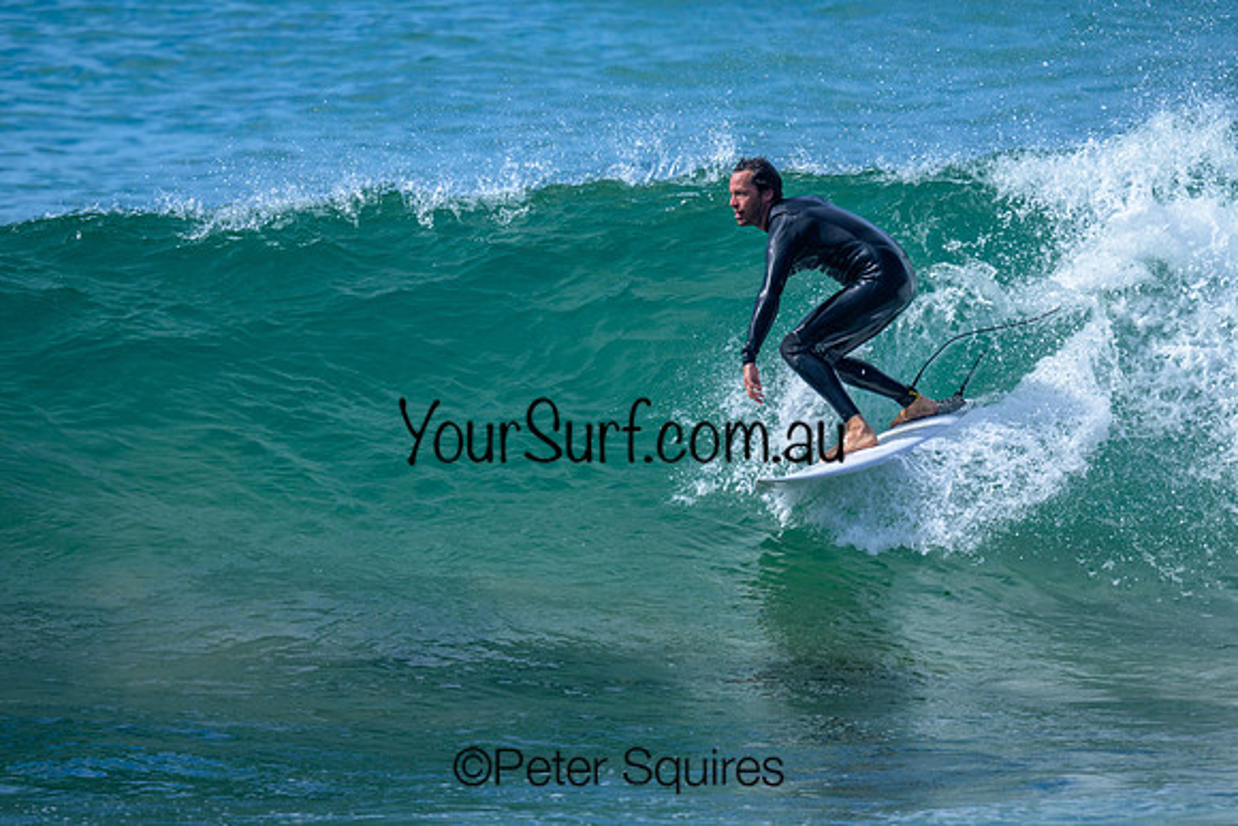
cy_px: 323
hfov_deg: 1.9
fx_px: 37819
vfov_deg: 1.3
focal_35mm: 1100
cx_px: 599
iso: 320
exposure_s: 1/2000
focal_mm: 800
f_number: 6.3
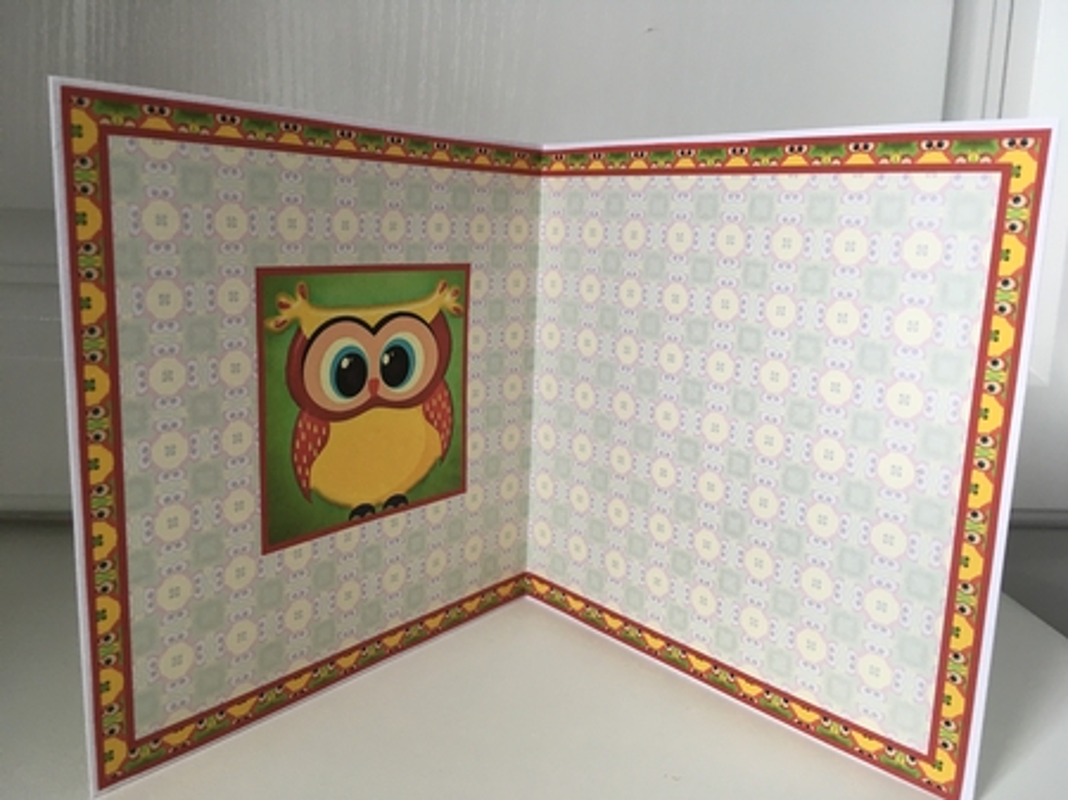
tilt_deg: -11.5
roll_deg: -2.0
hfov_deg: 61.7
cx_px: 534
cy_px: 400
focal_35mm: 29
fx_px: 894
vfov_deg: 48.2
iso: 40
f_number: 2.2
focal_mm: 4.15
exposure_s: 1/33
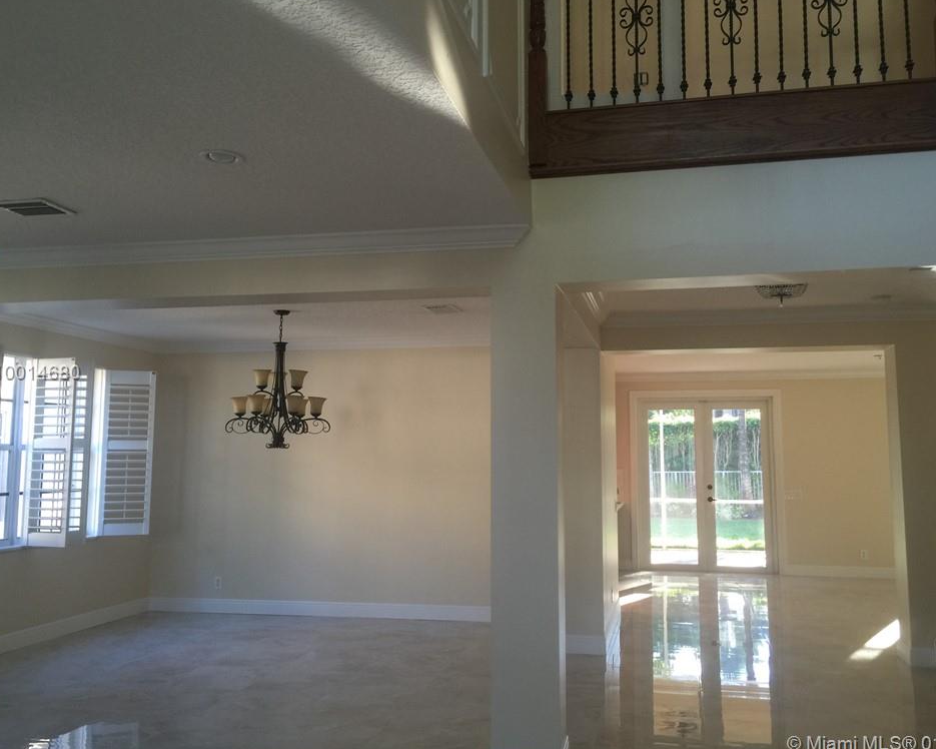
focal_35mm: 31
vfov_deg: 47.1
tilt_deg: +5.4
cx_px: 489
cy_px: 373
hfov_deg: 57.2
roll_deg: -2.1
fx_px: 859
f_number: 2.2
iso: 32
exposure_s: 1/15
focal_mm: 4.15
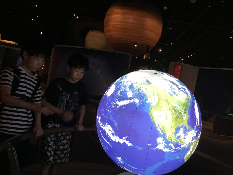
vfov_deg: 45.4
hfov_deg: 58.4
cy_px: 88
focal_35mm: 31
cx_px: 116
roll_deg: -10.1
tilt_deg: -5.8
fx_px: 209
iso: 64
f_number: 2.4
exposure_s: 1/30
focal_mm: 3.3
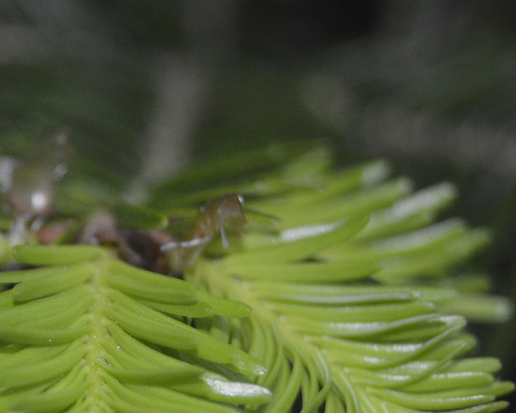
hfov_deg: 11.1
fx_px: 2658
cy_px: 350
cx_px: 139
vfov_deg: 8.9
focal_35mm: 174
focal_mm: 55
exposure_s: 1/60
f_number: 5.6
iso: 800
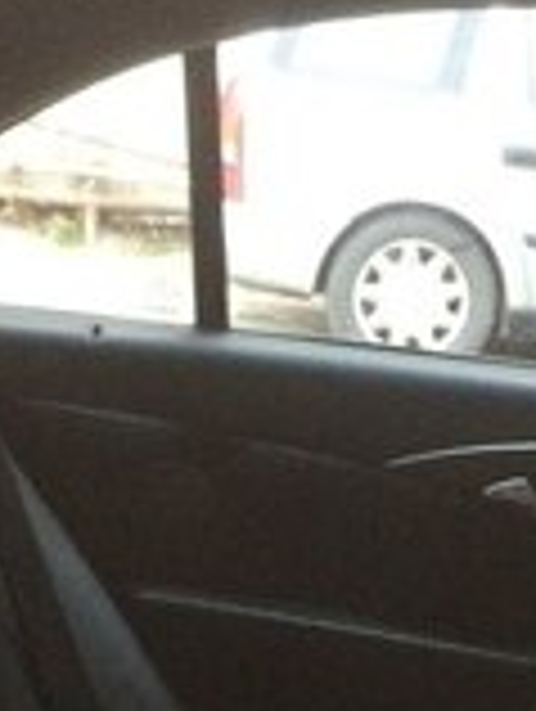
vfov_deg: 20.1
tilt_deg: -24.8
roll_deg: -4.0
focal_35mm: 91
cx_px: 356
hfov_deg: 16.2
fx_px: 1874
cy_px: 868
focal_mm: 4.15
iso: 250
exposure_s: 1/17
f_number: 2.2
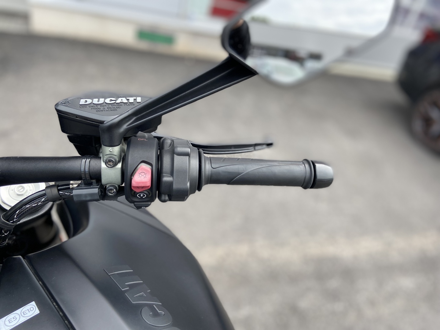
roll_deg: -14.9
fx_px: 330
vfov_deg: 53.1
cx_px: 220
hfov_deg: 67.3
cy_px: 165
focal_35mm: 26
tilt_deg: -33.7
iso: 32
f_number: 1.8
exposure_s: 1/400
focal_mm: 4.25
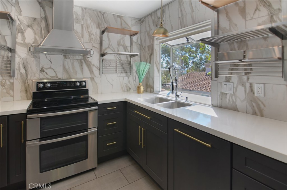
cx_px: 144
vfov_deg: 71.8
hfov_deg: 95.1
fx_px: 131
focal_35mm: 16
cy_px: 95
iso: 100
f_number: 2.8
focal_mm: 11
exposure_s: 1/30
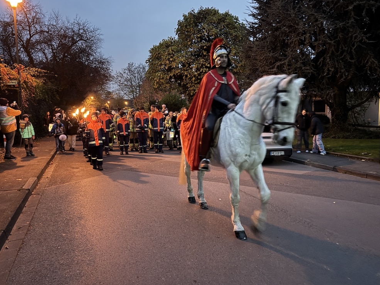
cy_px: 138
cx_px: 198
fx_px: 274
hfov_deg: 69.4
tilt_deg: -5.9
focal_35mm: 25
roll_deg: +0.2
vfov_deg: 54.9
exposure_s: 1/17
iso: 1600
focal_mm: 6.76
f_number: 1.78
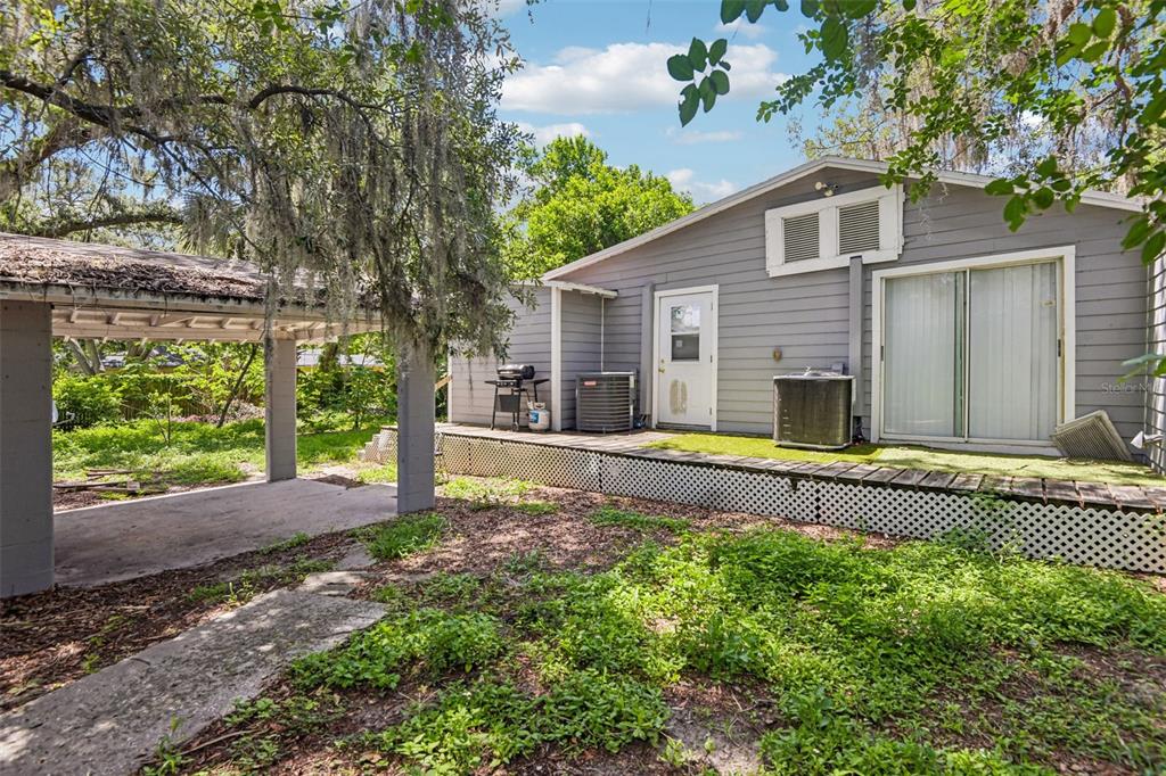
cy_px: 388
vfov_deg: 73.7
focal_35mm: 16
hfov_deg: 96.8
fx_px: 518
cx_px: 583
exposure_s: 1/320
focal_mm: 16
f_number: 8
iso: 400
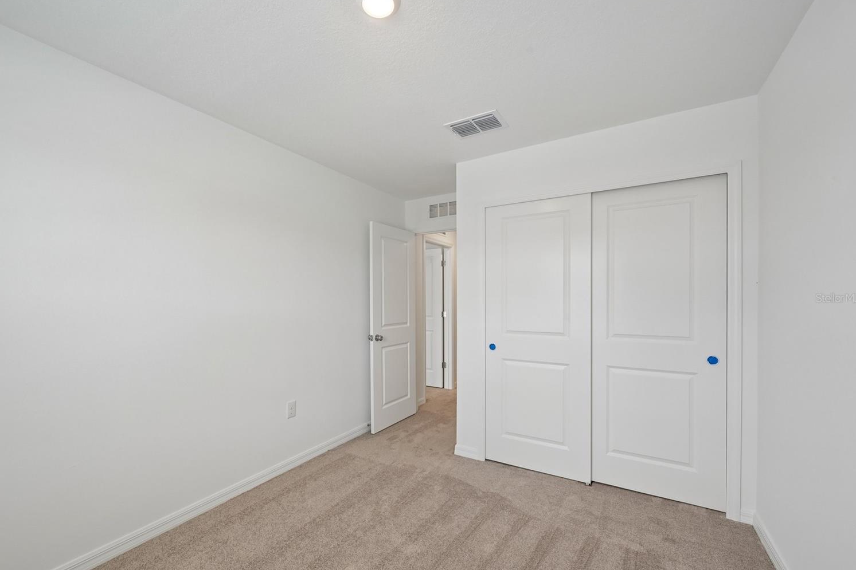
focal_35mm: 15
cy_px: 298
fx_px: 357
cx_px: 408
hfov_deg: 100.3
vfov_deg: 77.3
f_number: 8
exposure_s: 1/50
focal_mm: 14
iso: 400
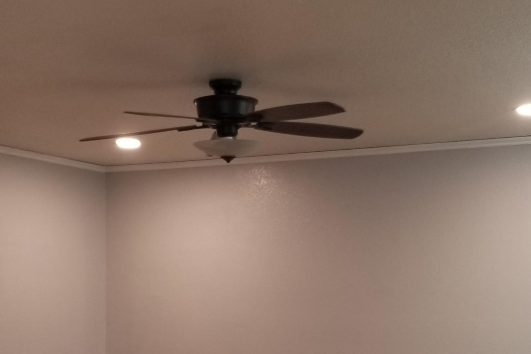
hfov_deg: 32.9
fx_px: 900
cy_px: 340
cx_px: 239
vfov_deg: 21.6
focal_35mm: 61
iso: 100
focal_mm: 4.3
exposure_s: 1/24
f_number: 1.7
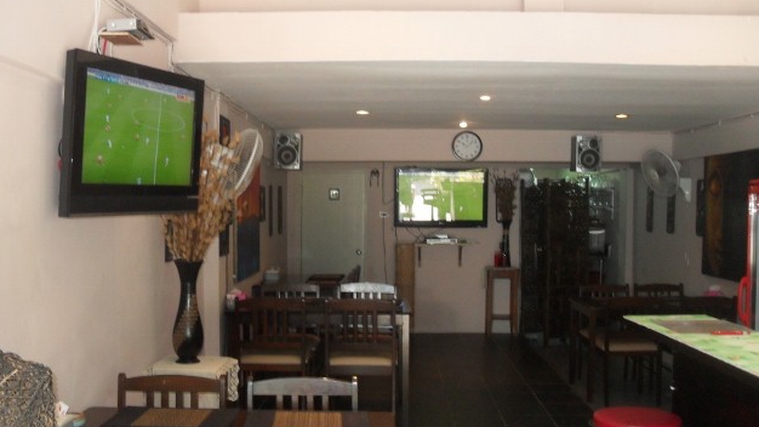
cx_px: 382
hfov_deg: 51.6
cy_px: 218
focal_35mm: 39
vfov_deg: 30.4
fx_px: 785
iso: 200
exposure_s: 1/45
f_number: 2.8
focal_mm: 6.2
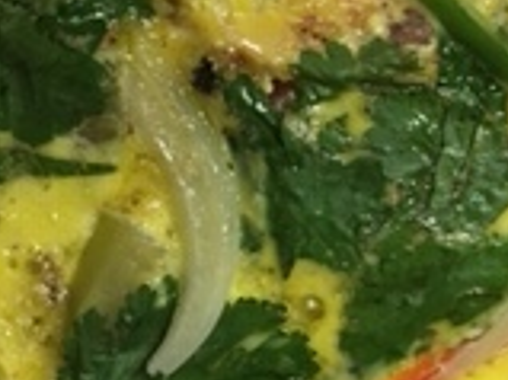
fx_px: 1716
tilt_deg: -71.5
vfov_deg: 12.6
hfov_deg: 16.6
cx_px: 64
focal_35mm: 117
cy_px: 316
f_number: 2.2
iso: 100
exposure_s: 1/30
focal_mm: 4.15
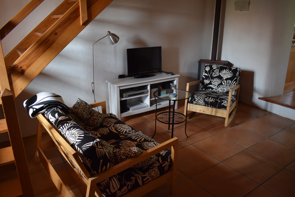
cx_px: 148
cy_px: 98
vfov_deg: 47.9
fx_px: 221
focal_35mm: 27
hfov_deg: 67.4
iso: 1100
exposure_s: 1/60
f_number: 3.5
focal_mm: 18
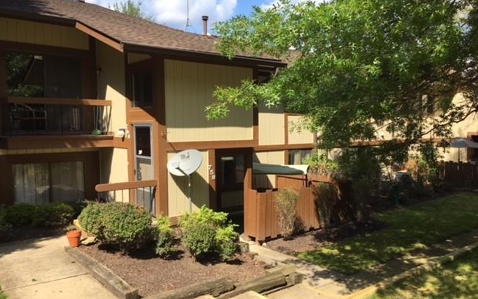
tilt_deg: -4.6
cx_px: 238
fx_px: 404
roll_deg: -0.1
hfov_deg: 61.2
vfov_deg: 40.6
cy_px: 142
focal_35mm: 31
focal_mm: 4.15
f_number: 2.2
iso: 25
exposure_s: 1/938
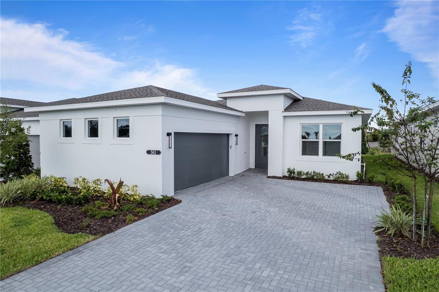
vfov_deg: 57.1
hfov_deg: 78.6
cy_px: 146
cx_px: 220
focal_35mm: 22
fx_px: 268
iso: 140
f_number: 2.8
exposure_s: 1/2500
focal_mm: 8.38
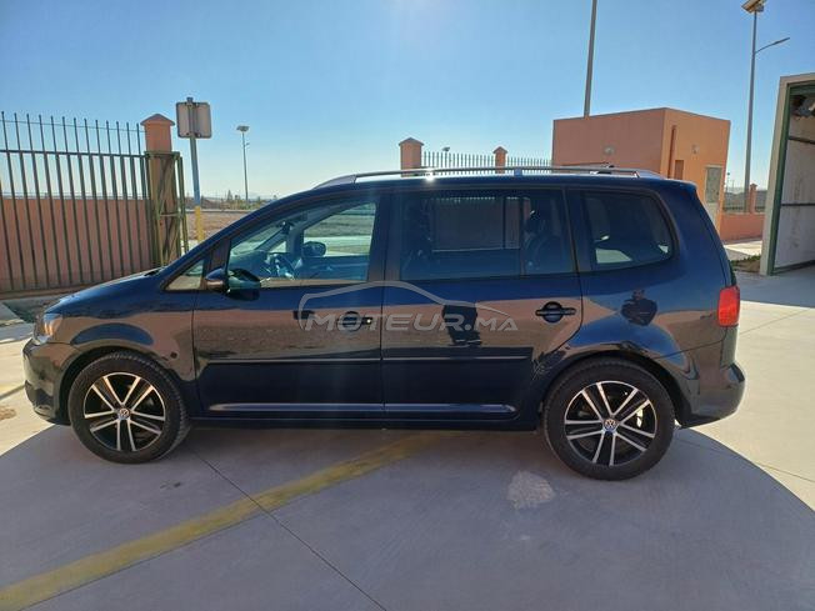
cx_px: 408
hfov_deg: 69.4
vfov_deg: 54.9
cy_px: 306
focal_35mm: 25
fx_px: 589
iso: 50
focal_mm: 4.65
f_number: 1.8
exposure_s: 1/1178
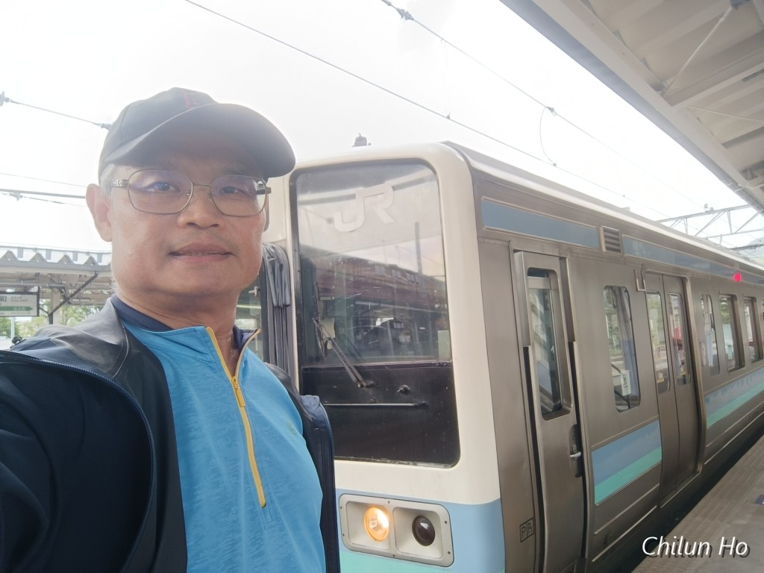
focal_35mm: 24
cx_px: 382
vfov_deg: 56.8
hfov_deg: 71.6
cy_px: 286
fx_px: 530
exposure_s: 1/233
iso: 58
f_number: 2.45
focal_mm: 3.24
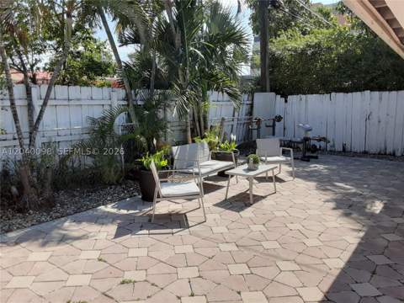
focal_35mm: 27
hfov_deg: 65.3
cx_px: 202
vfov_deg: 51.4
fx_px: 315
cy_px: 152
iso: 40
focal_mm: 2.91
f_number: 1.9
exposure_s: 1/1468
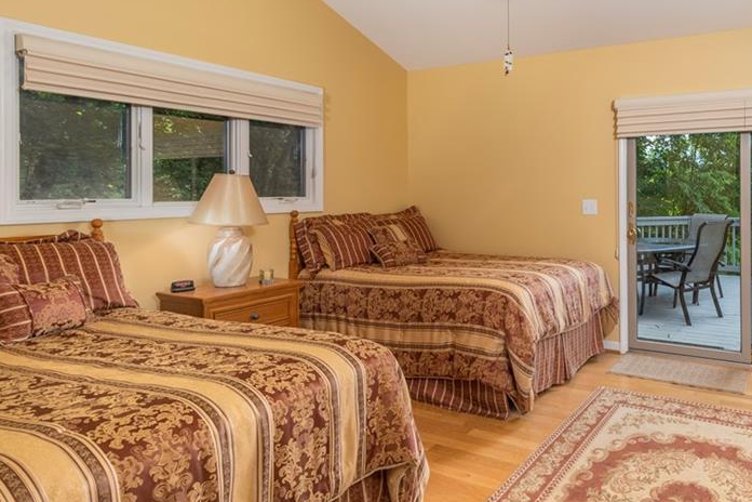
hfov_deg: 68.3
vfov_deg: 50.8
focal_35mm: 25
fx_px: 522
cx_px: 535
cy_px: 190
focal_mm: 17
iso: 400
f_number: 8
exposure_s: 1/200
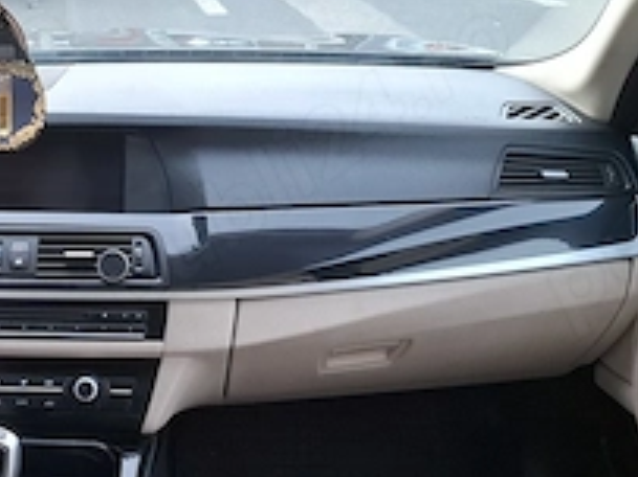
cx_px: 85
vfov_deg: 21.6
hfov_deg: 27.7
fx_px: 1253
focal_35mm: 68
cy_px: 198
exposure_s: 1/222
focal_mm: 5.54
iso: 50
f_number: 1.8
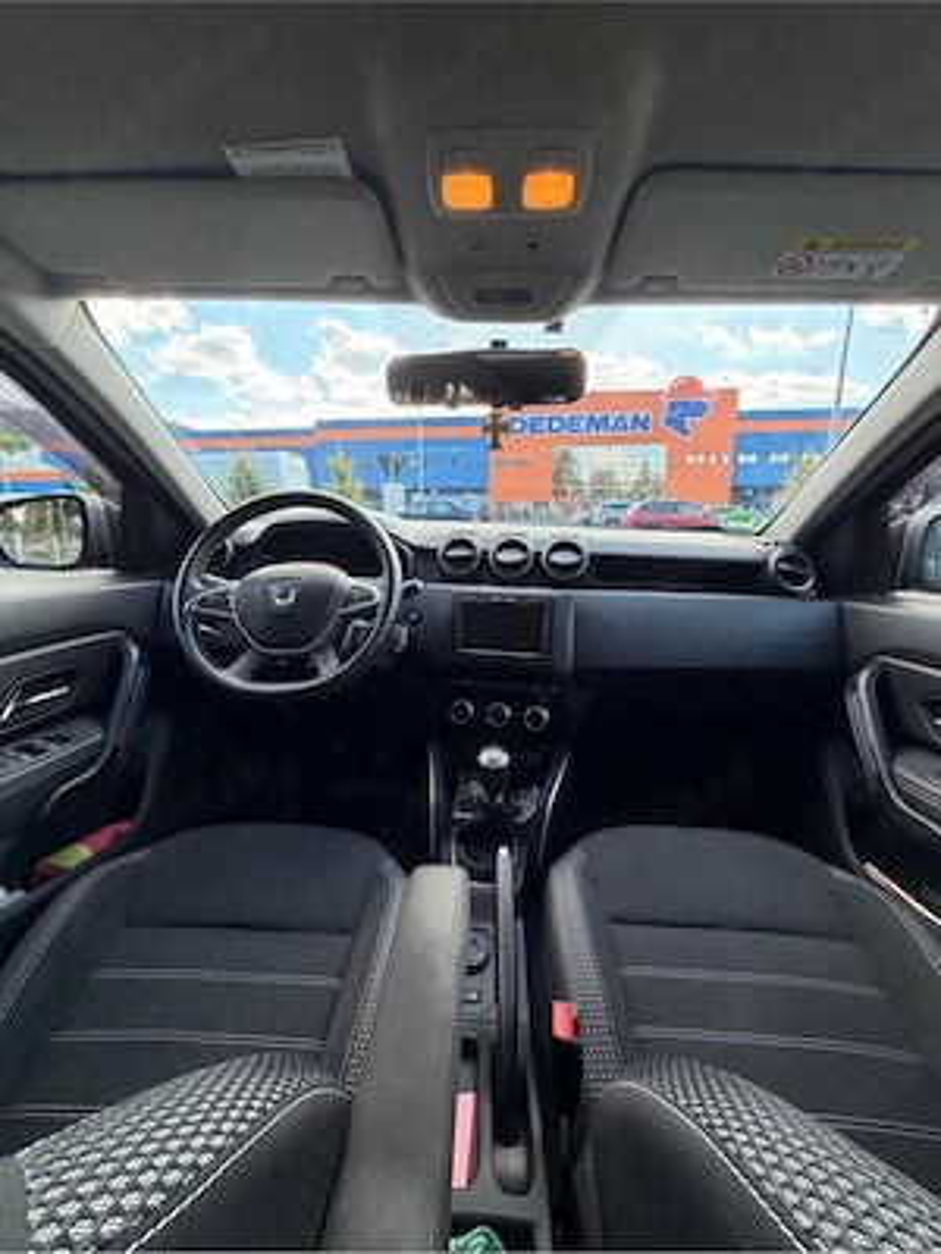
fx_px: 507
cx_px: 470
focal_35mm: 14
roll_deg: +0.4
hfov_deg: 85.7
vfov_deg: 102.1
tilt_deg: -13.8
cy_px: 627
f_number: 2.2
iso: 100
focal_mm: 2.22
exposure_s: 1/121
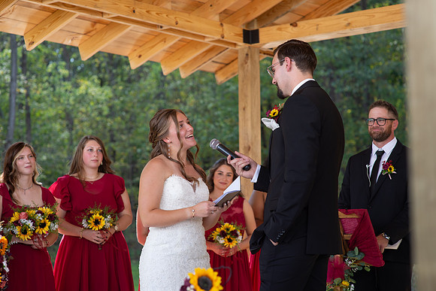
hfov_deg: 23.9
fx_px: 1030
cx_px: 218
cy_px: 146
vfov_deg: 16.1
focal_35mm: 85
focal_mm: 85
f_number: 4.5
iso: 400
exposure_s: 1/400
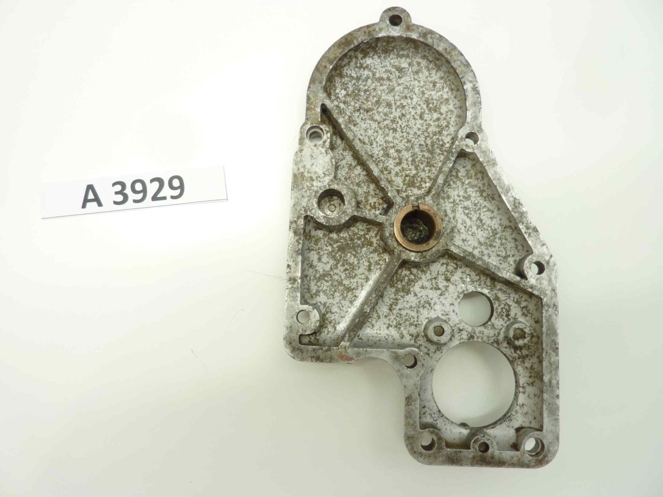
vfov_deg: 54.9
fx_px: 479
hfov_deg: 69.4
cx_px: 332
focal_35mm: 25
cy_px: 248
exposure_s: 1/13
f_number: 3.3
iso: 80
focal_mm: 4.1
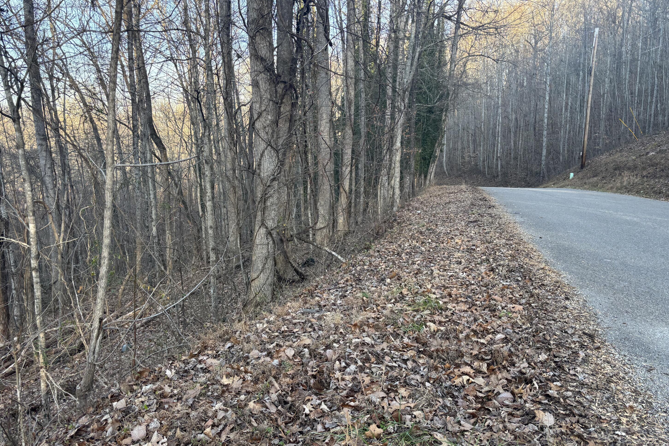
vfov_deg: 46.3
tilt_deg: -8.2
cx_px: 346
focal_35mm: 28
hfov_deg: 65.5
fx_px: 520
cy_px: 246
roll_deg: -1.5
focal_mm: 5.96
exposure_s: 1/172
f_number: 1.6
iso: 50
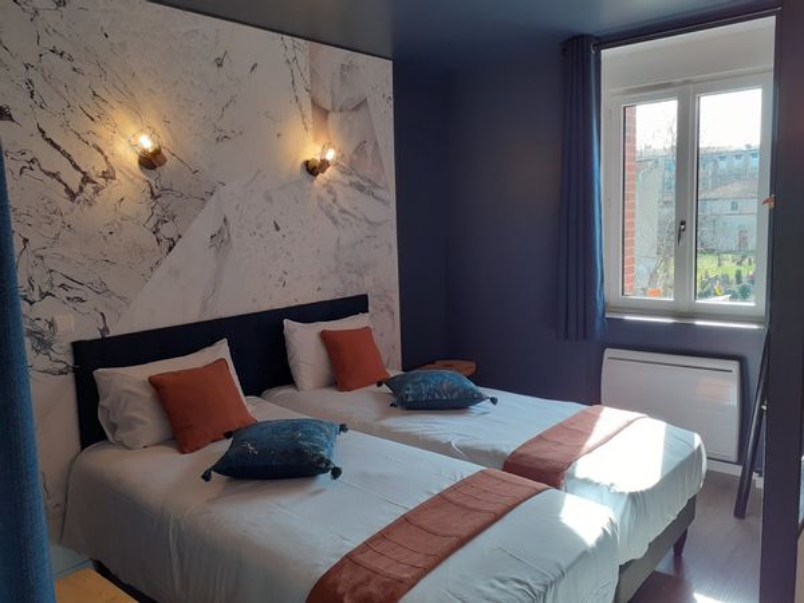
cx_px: 402
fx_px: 627
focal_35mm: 27
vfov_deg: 51.4
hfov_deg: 65.3
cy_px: 302
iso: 40
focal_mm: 3.6
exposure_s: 1/100
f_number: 1.9
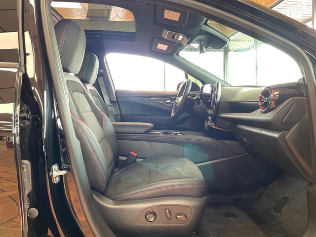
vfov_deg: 53.1
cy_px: 118
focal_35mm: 26
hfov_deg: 67.3
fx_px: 237
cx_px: 158
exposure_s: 1/60
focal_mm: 4.2
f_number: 1.6
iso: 250
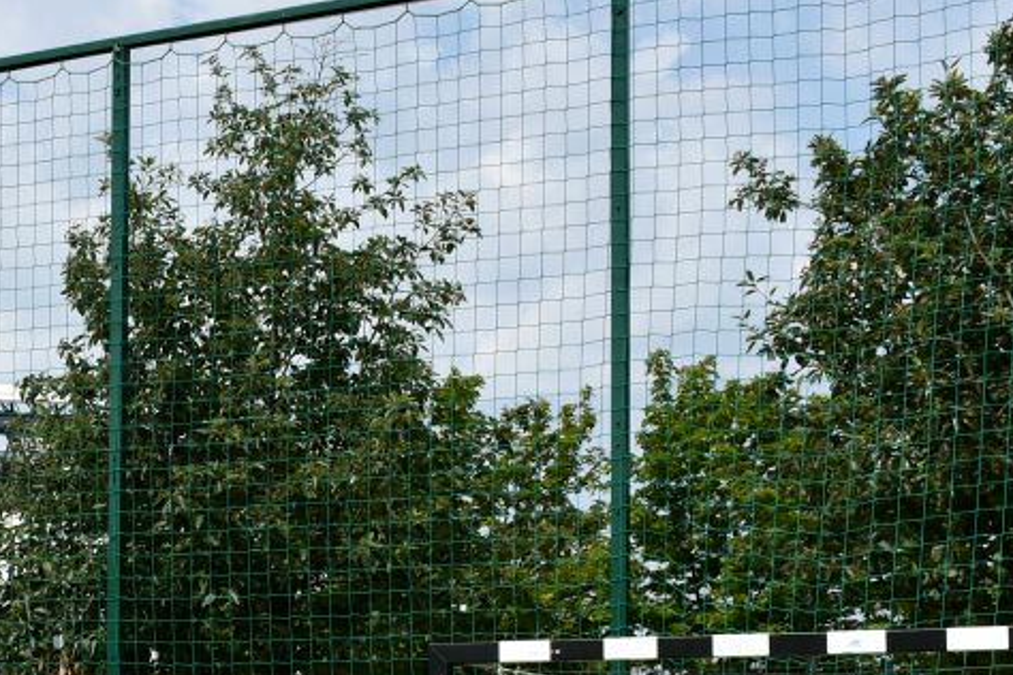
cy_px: 628
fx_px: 2138
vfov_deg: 17.6
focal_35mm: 76
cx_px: 38
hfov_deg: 25.5
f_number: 9
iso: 100
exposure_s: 1/323
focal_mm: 20
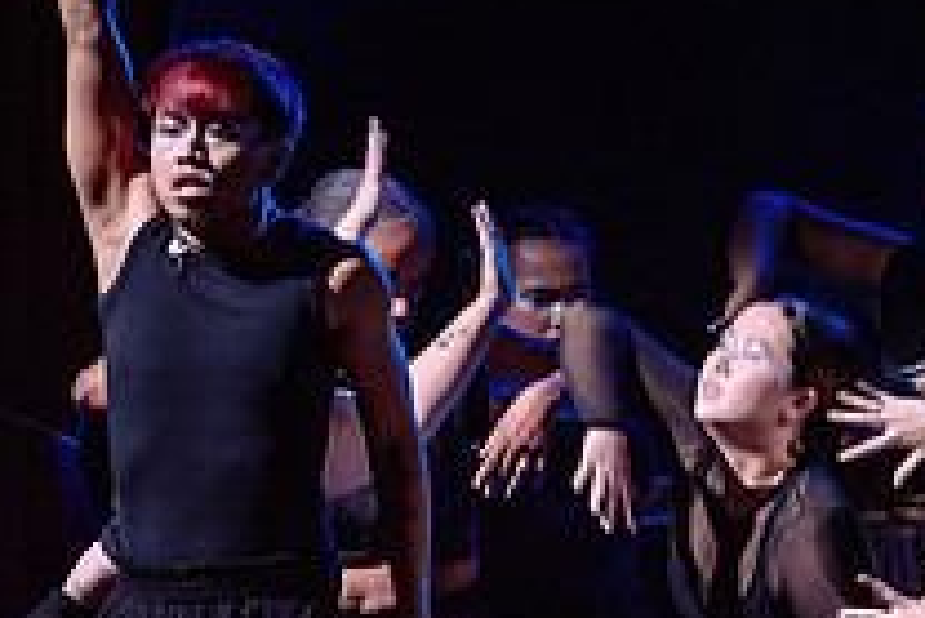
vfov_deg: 3.4
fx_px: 10362
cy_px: 455
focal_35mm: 403
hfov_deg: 5.1
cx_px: 878
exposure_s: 1/200
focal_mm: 130
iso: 1600
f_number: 2.8
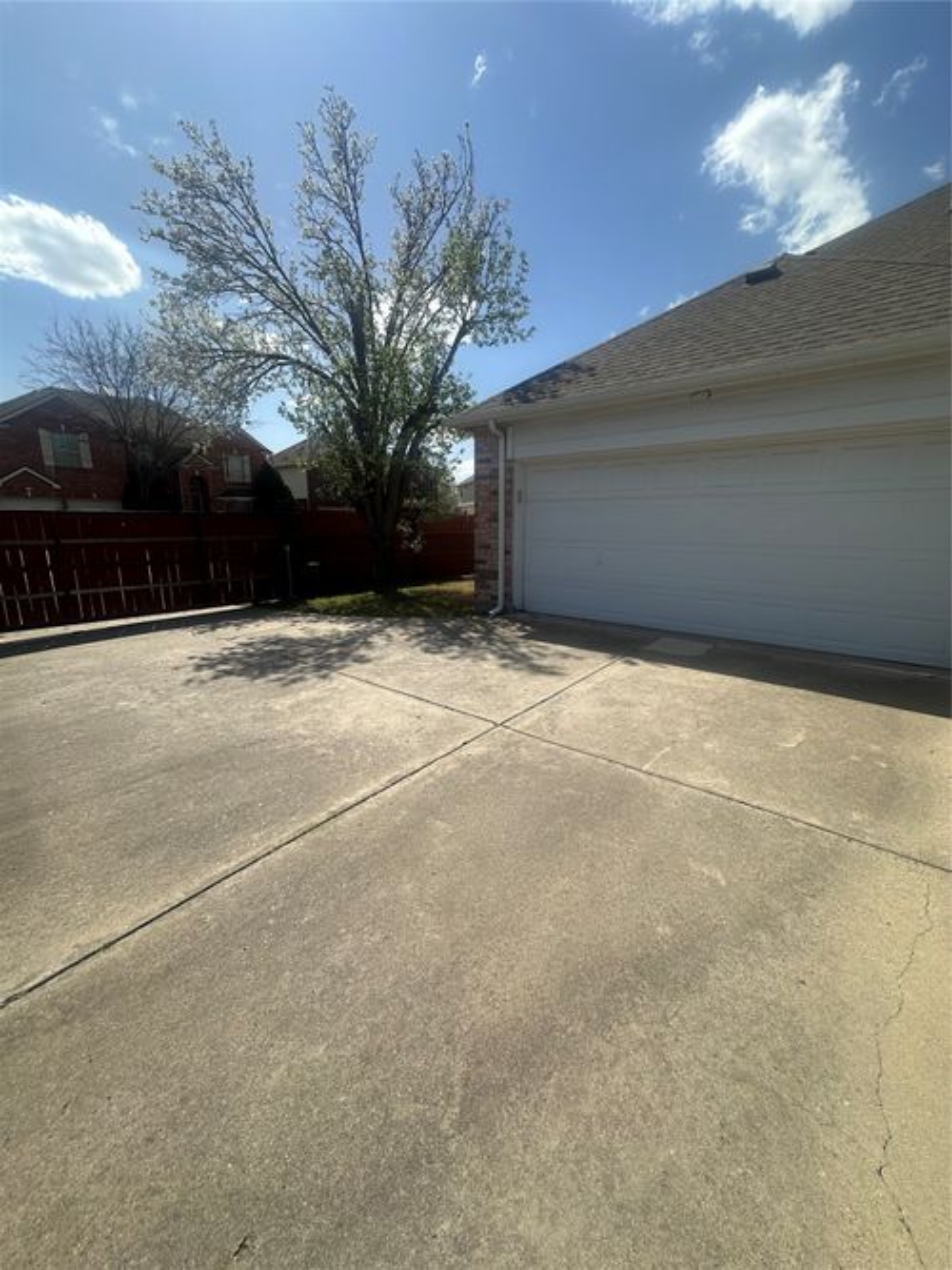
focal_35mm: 14
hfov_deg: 85.7
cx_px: 476
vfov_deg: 102.1
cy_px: 635
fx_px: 514
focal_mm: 2.22
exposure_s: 1/2681
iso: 50
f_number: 2.2
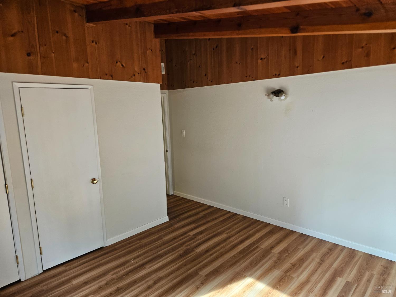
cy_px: 148
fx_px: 263
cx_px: 198
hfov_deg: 73.9
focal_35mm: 23
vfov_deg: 58.9
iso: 250
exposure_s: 1/207
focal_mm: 5.4
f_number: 1.8
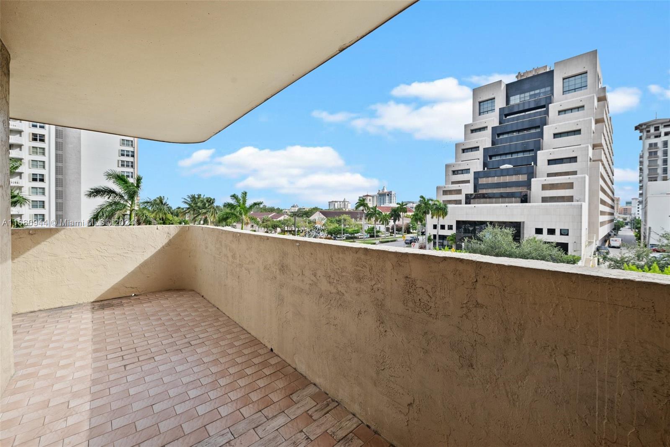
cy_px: 224
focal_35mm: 14
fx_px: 261
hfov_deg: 104.2
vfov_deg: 81.2
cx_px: 335
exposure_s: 1/500
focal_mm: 14
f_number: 8
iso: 200
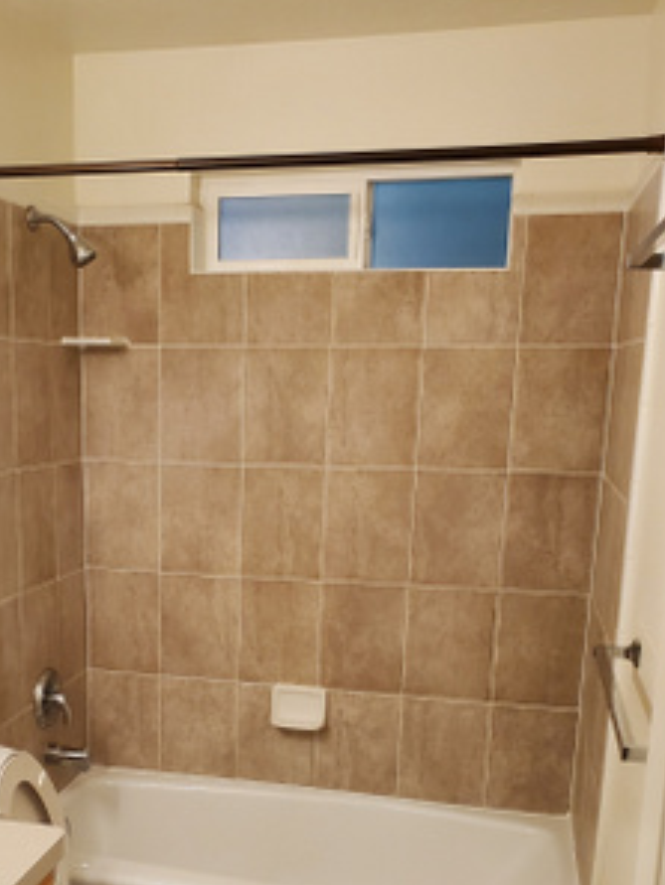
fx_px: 1075
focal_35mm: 42
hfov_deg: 33.9
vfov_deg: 43.6
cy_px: 647
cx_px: 197
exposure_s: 1/120
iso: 250
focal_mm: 4.3
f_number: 2.4
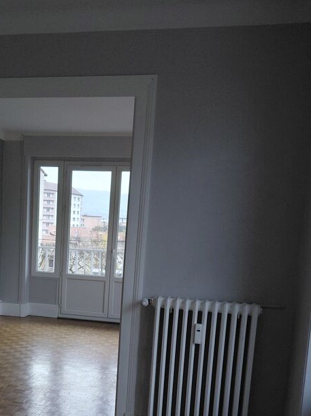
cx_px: 84
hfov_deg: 34.5
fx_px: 491
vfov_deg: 44.9
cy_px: 287
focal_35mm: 41
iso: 250
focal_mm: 4.69
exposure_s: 1/60
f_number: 1.8
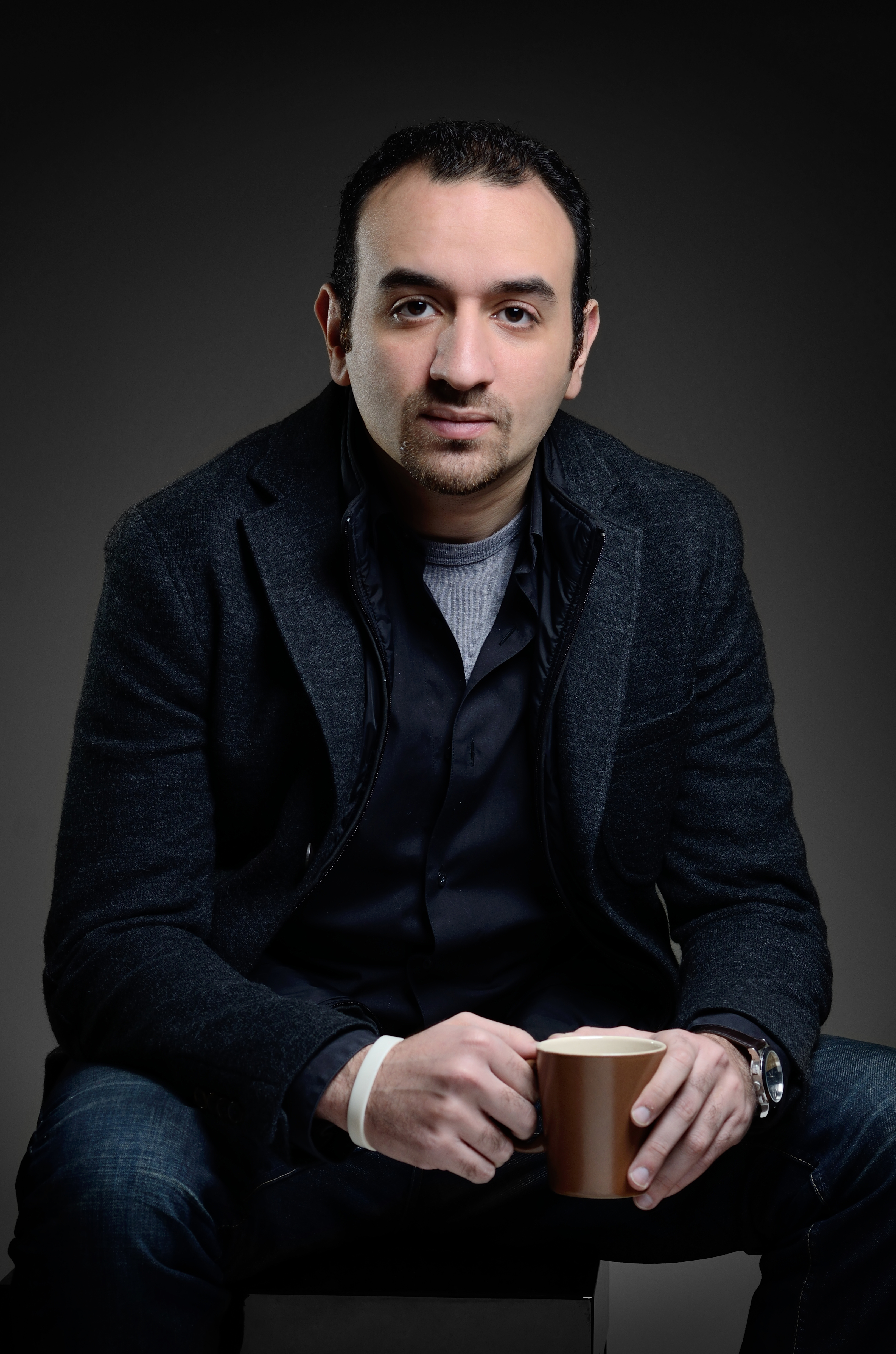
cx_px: 448
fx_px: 4781
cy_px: 677
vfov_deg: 16.1
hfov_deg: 10.7
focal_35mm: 128
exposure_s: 1/200
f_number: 6.3
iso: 100
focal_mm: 85
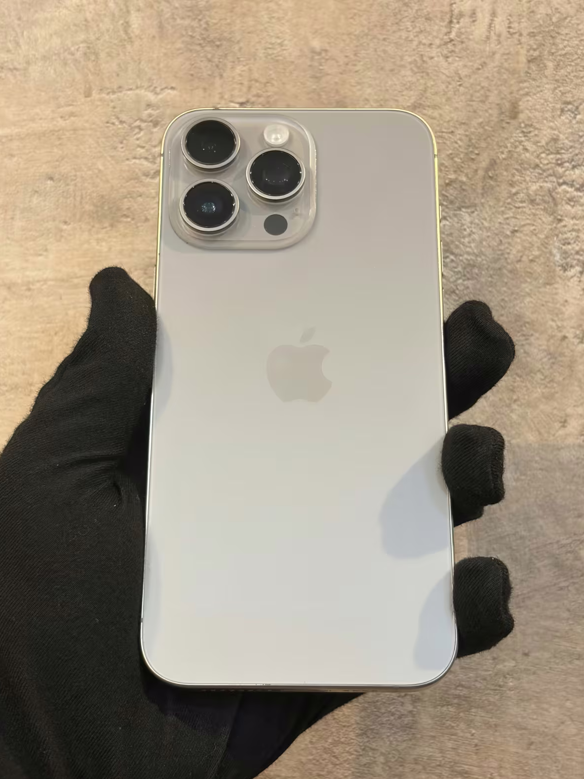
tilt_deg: +9.7
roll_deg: -1.6
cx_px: 288
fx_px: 1193
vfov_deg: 36.2
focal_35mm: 53
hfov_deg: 27.5
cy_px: 395
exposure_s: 1/50
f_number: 1.6
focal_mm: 5.96
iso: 100
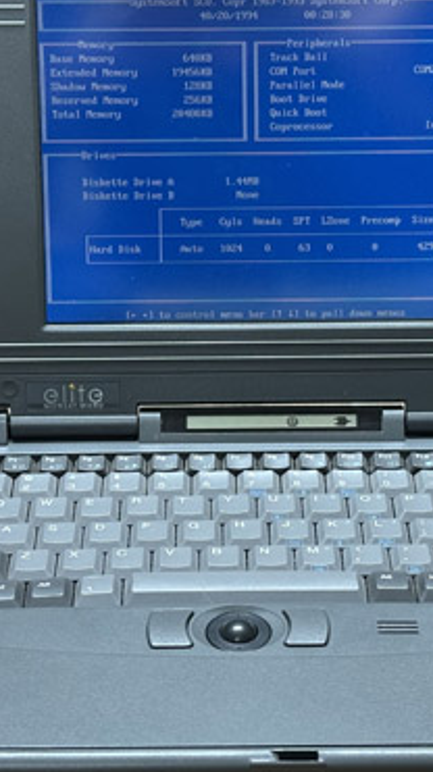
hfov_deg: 13.1
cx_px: 239
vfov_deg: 23.2
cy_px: 369
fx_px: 1883
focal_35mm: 92
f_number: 1.78
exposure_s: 1/40
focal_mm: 6.86
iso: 200
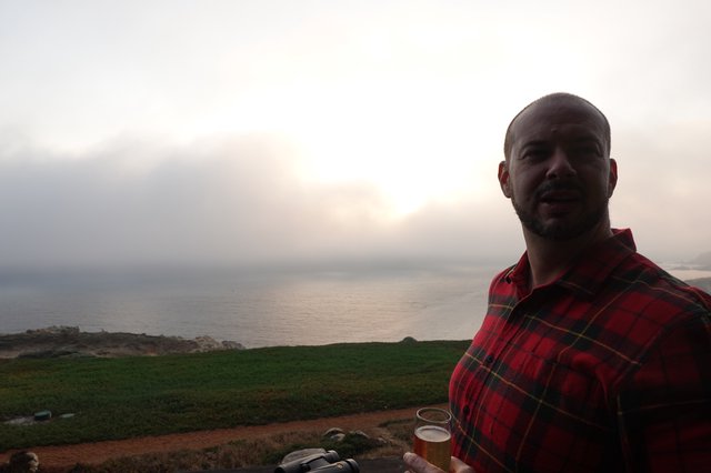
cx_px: 356
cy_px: 236
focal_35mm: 24
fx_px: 474
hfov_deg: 73.8
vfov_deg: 53.1
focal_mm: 9
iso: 100
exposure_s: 1/200
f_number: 4
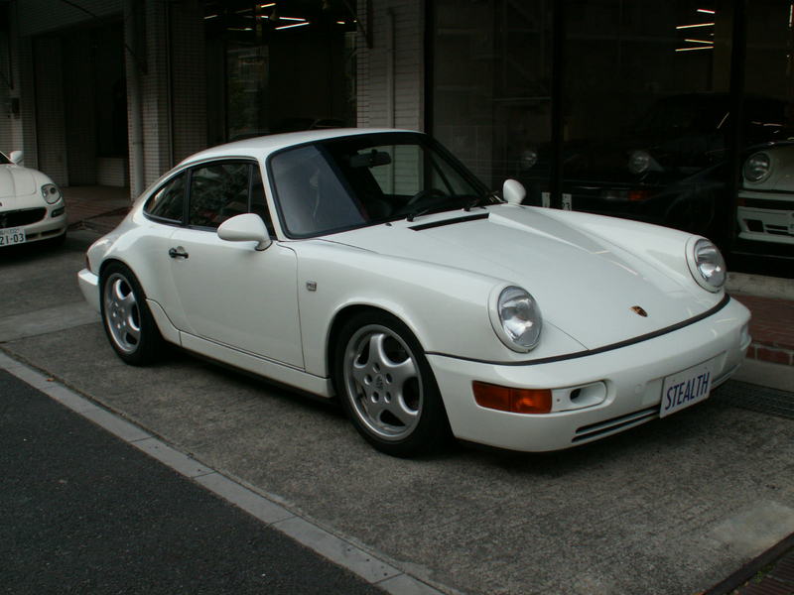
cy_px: 298
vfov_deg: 34.3
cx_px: 397
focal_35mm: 42
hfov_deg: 44.8
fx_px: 963
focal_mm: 6.98
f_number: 5
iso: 50
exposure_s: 1/100
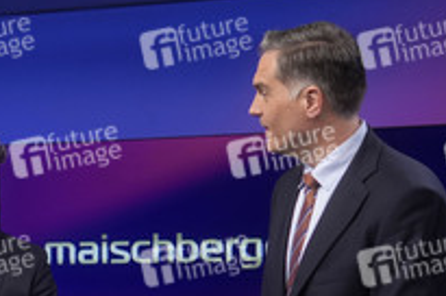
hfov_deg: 20.1
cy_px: 316
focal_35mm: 99
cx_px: 8
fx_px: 1225
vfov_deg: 13.5
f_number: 2.2
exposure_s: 1/250
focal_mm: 30
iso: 640
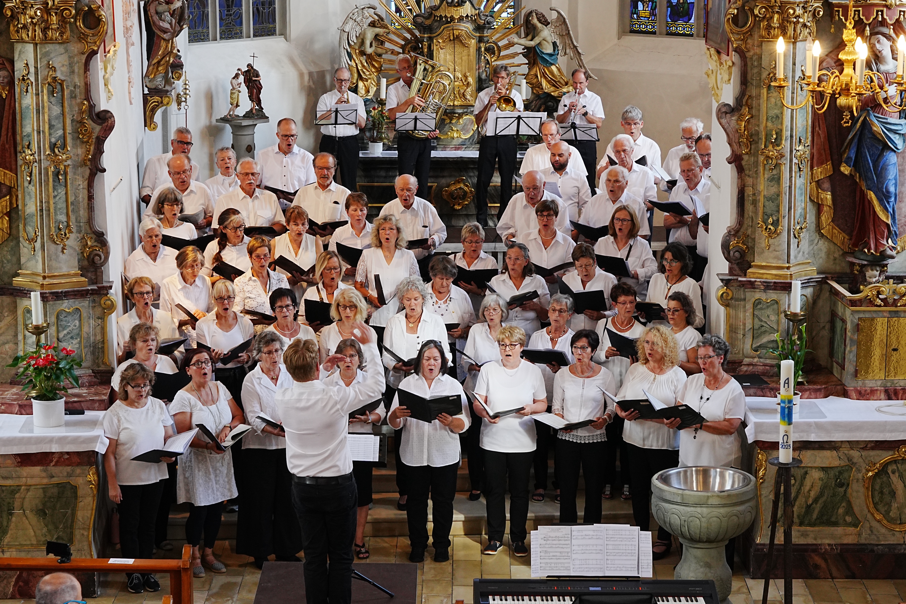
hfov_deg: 23.9
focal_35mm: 85
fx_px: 2139
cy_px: 302
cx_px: 453
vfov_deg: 16.1
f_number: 11
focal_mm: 85
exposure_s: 1/40
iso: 1600
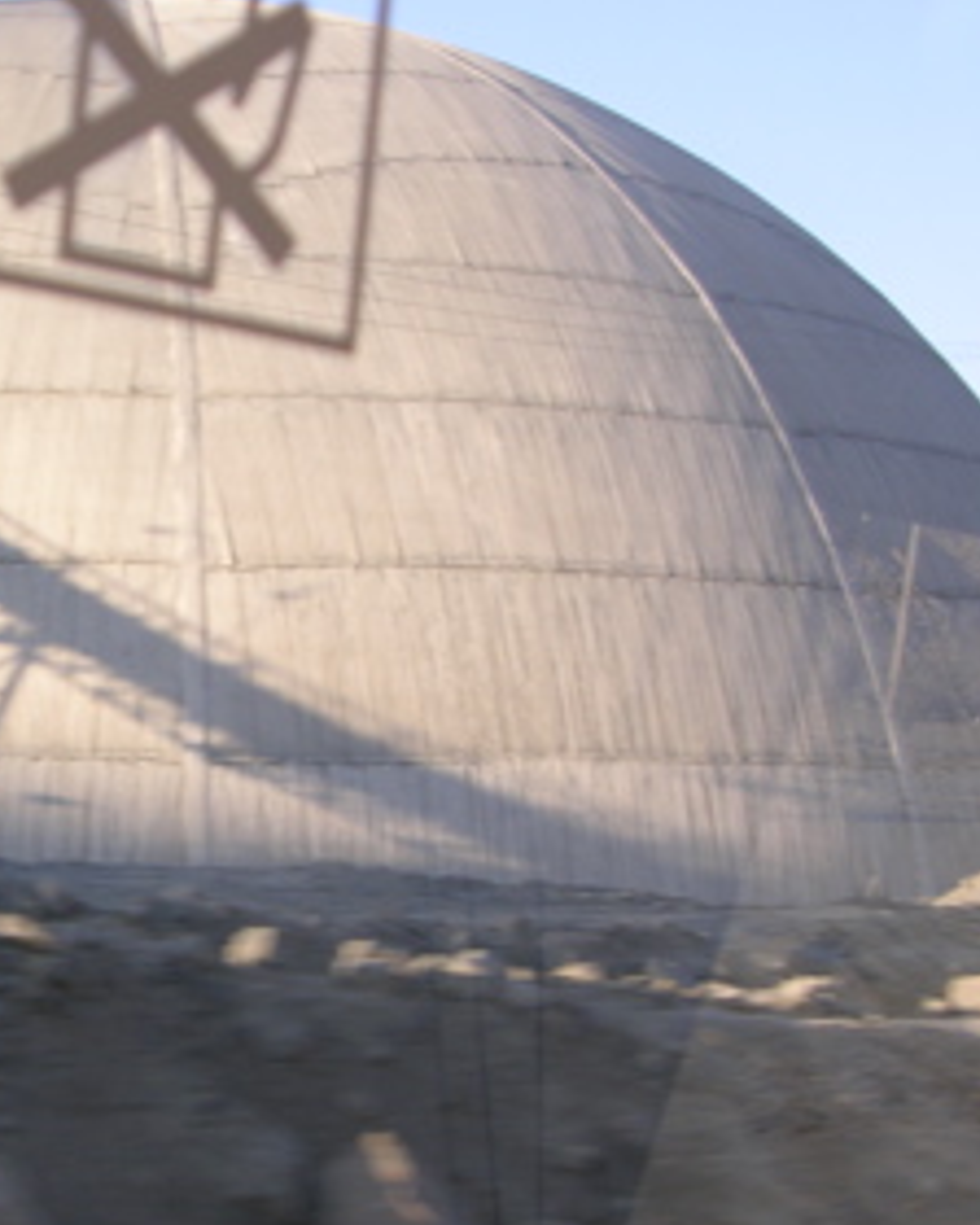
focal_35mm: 78
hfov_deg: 19.3
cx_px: 74
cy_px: 827
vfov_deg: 24.3
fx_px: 2828
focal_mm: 8.9
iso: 50
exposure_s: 1/75.7
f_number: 3.5
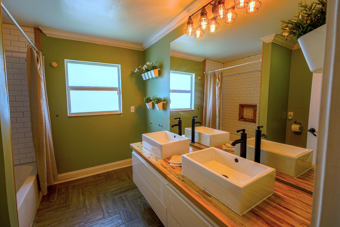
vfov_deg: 77.3
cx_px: 166
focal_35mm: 15
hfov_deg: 100.4
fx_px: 142
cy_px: 109
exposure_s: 1/2500
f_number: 4
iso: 800
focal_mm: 14
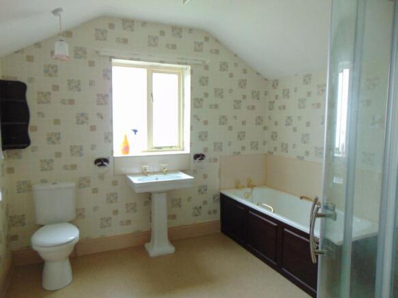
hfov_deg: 69.4
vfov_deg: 54.9
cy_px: 149
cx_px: 199
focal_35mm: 25
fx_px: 287
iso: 160
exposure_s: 1/30
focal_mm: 4.5
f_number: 3
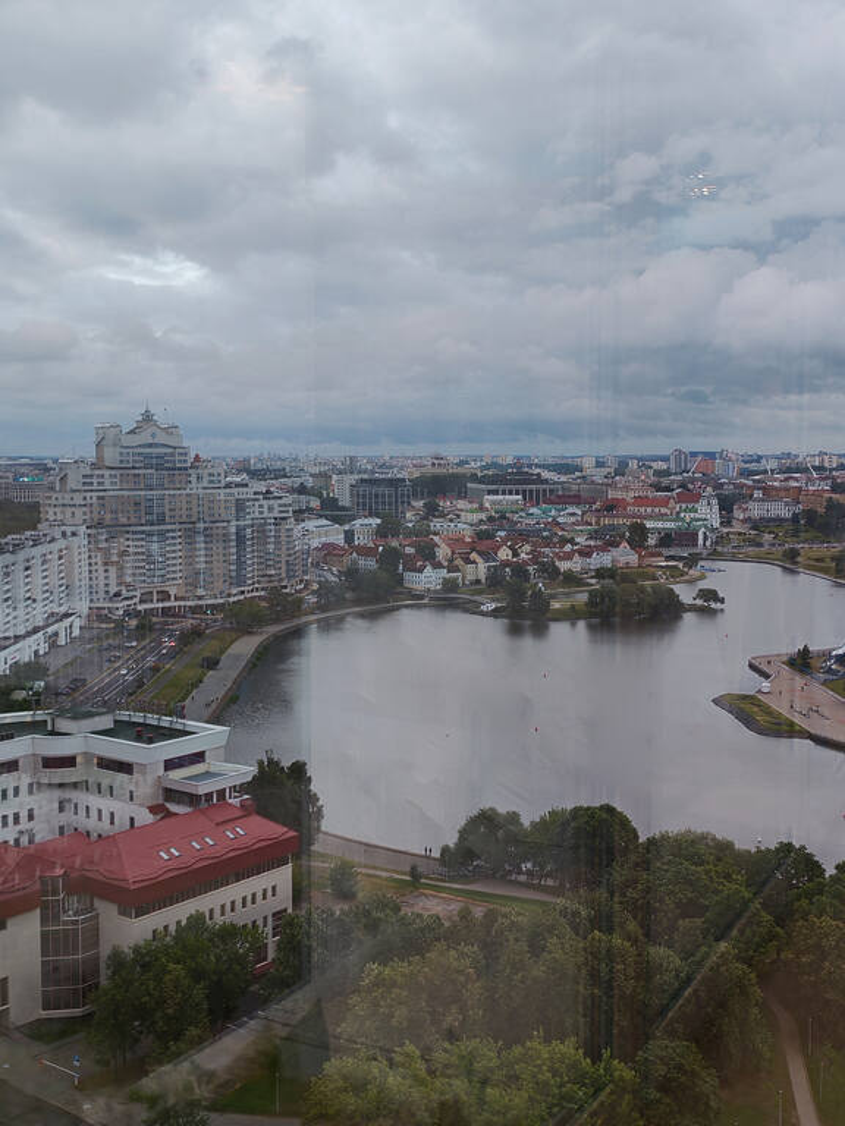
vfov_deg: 44.8
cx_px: 422
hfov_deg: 34.3
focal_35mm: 42
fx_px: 1367
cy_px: 563
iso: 250
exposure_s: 1/100
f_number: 1.9
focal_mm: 6.12
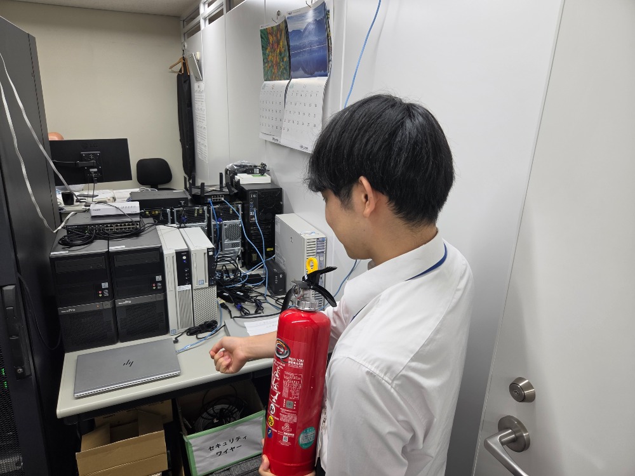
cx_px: 318
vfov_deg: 58.9
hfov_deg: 73.9
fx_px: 422
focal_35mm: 23
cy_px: 238
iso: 125
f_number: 1.8
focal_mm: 5.4
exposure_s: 1/120
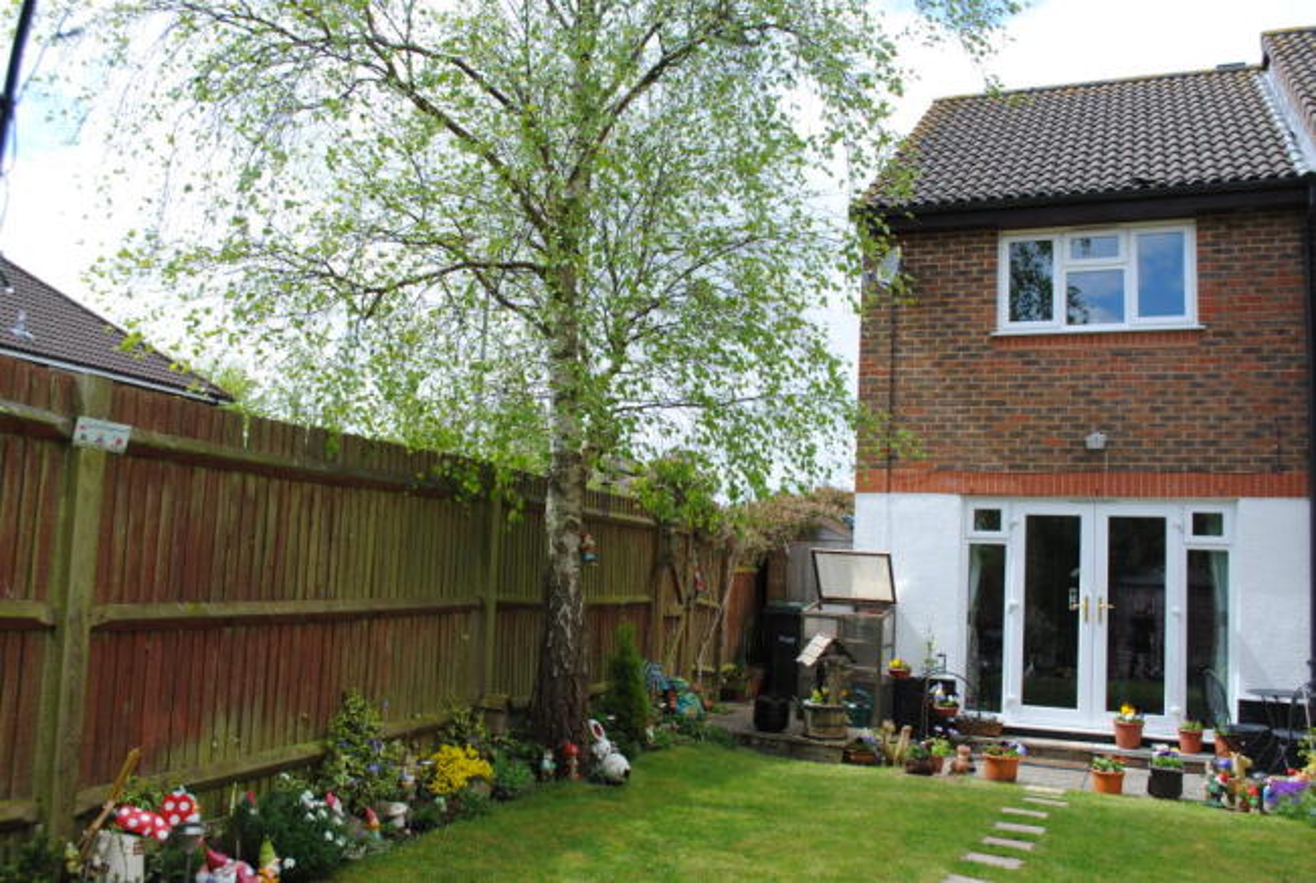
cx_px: 658
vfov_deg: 43.8
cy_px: 442
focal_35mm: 30
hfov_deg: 61.8
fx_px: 1099
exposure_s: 1/200
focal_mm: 20
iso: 100
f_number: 7.1
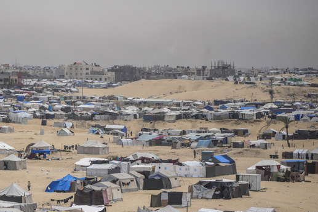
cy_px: 151
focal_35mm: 198
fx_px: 1749
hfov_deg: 10.3
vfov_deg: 6.9
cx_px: 54
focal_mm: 100
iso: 100
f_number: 4.5
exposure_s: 1/1250
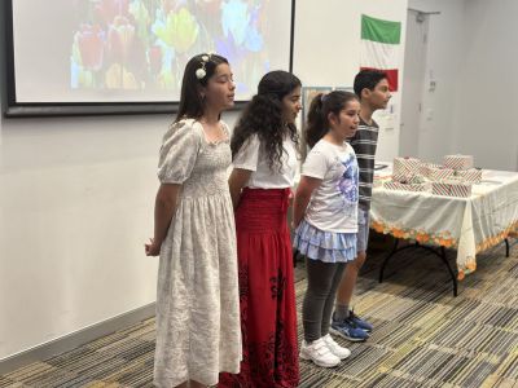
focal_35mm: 48
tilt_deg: -9.5
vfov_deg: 30.3
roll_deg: -0.9
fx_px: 718
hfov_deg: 39.7
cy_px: 194
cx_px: 259
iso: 125
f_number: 1.78
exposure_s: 1/50
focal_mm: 6.86
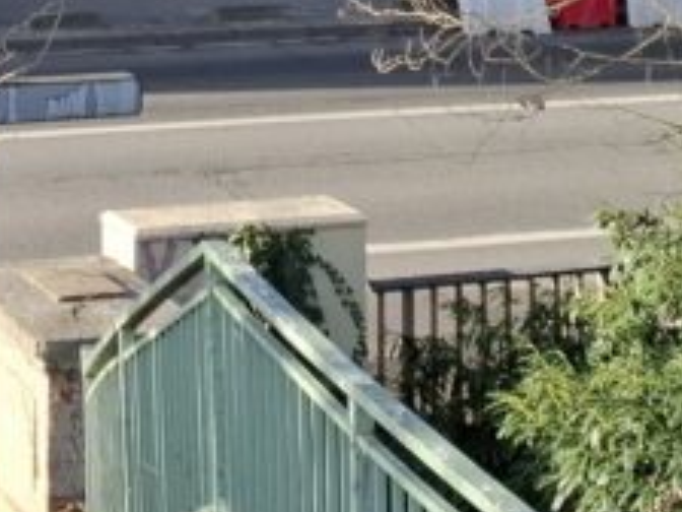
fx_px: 2069
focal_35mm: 105
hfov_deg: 17.4
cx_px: -234
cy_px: -414
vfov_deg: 12.8
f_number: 1.8
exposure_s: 1/980
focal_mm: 5.54
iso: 50
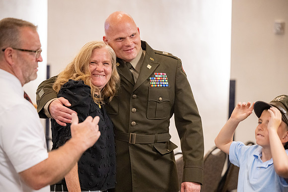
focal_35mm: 99
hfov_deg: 20.6
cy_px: 96
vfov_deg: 13.8
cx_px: 144
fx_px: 792
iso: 5000
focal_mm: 99
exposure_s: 1/200
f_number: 2.8
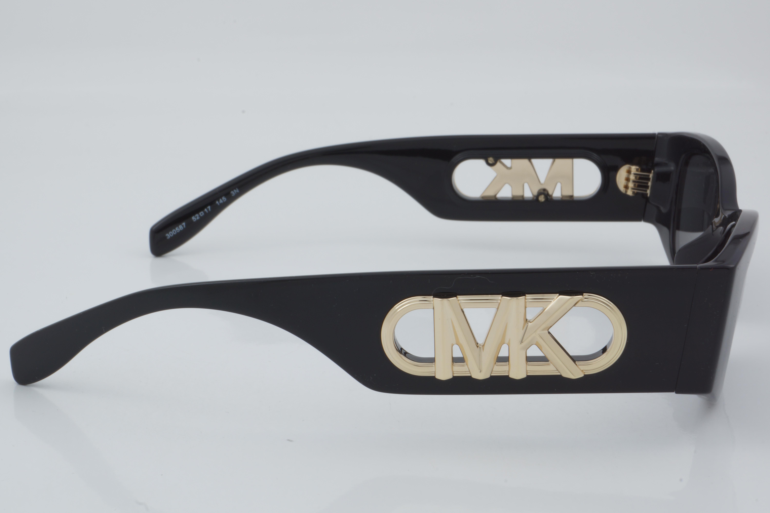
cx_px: 385
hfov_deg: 27.0
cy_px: 256
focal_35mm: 75
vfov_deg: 18.2
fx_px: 1604
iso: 100
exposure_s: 1/4
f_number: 29
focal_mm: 50
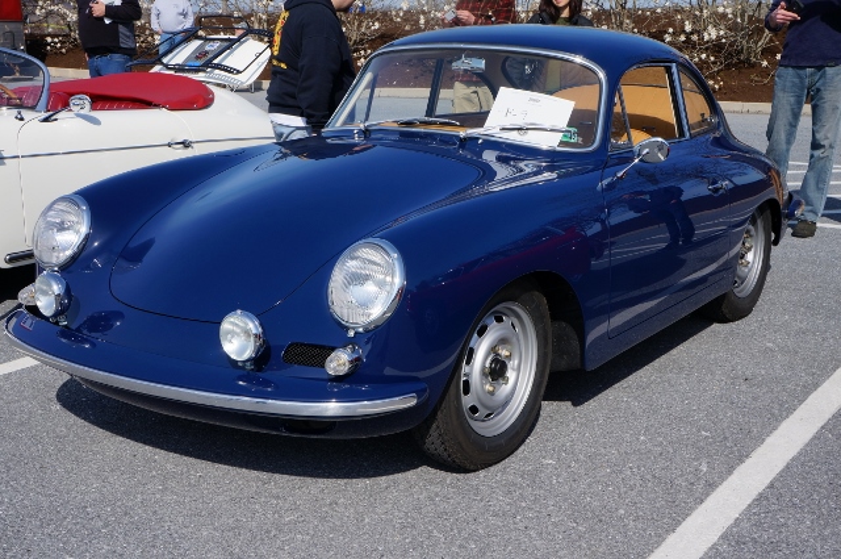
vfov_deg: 27.2
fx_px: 1155
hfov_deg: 40.0
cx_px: 420
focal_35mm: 50
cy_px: 280
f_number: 13
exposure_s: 1/125
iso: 100
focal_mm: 33
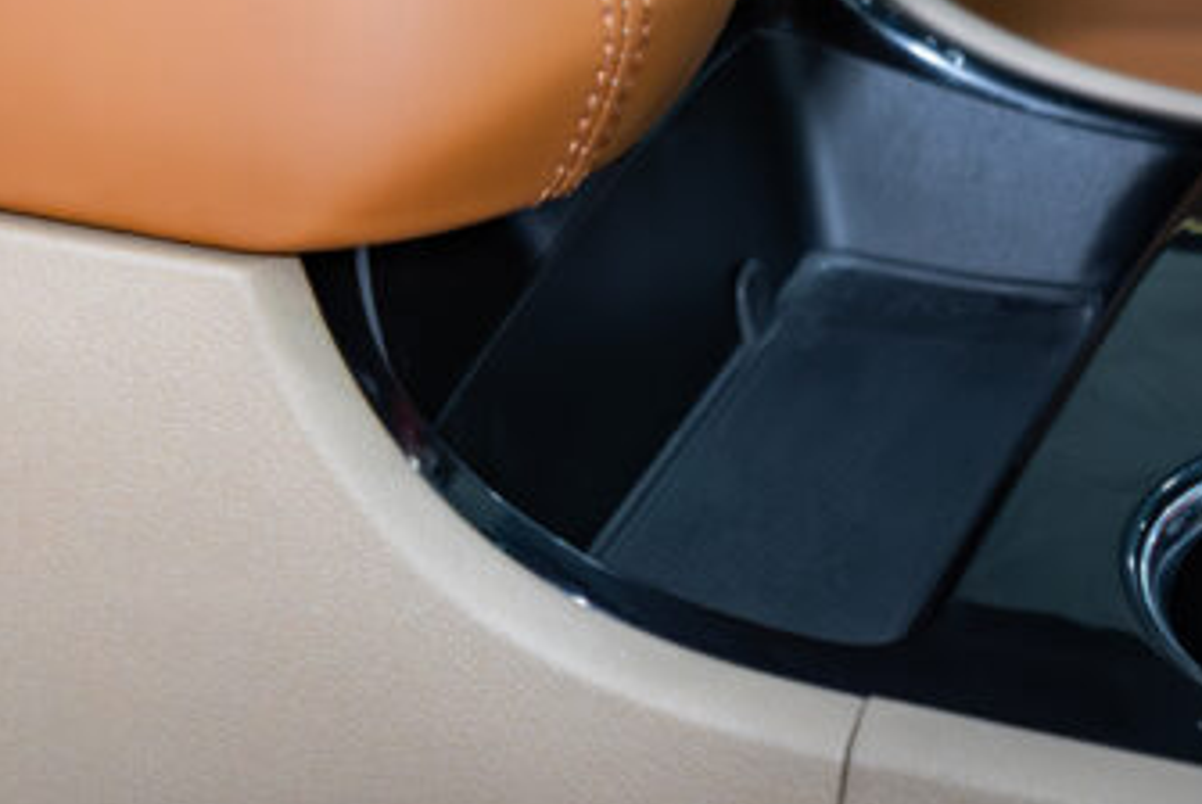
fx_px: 7652
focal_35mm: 229
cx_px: 75
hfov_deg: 8.9
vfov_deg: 6.0
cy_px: -354
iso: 1000
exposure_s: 1/100
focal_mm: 50
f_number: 2.8
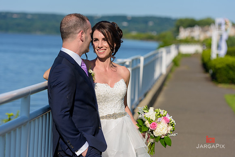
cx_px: 118
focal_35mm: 120
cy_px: 78
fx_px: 783
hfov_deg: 17.1
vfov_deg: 11.4
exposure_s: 1/2500
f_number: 4
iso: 200
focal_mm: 120
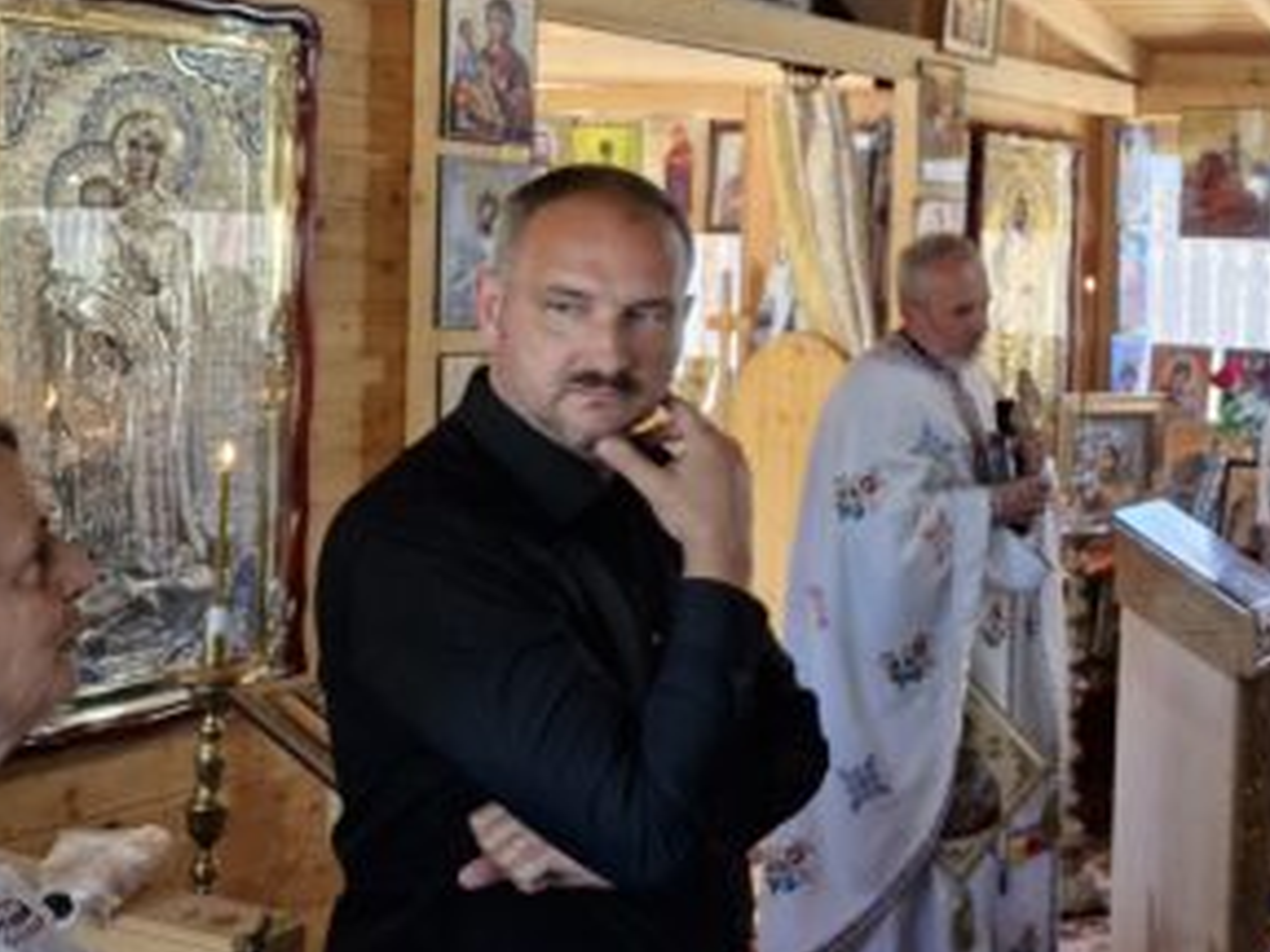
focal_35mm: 48
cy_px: 335
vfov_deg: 30.1
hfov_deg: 36.9
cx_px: 1164
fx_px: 1761
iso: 200
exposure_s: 1/100
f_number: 1.8
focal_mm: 5.54
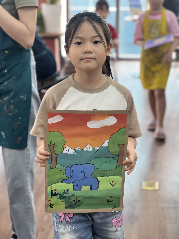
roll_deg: -1.3
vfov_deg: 25.3
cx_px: 90
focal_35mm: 77
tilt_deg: -16.0
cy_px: 120
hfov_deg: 19.1
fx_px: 531
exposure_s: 1/121
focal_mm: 9
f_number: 2.8
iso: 200
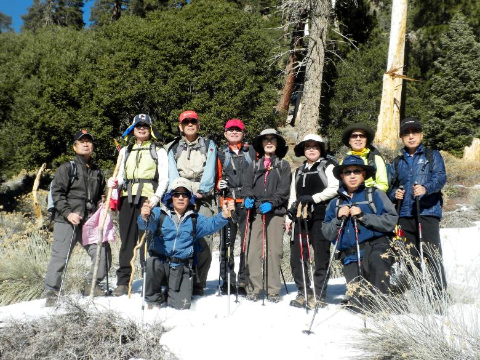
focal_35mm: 52
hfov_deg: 36.8
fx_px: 721
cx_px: 240
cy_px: 180
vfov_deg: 28.0
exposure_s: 1/73.7
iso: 64
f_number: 11
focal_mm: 9.1
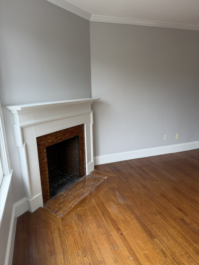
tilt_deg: -14.5
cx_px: 100
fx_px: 184
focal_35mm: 24
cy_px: 132
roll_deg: +1.9
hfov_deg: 56.8
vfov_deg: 71.6
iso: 160
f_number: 1.78
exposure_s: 1/121
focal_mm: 6.76
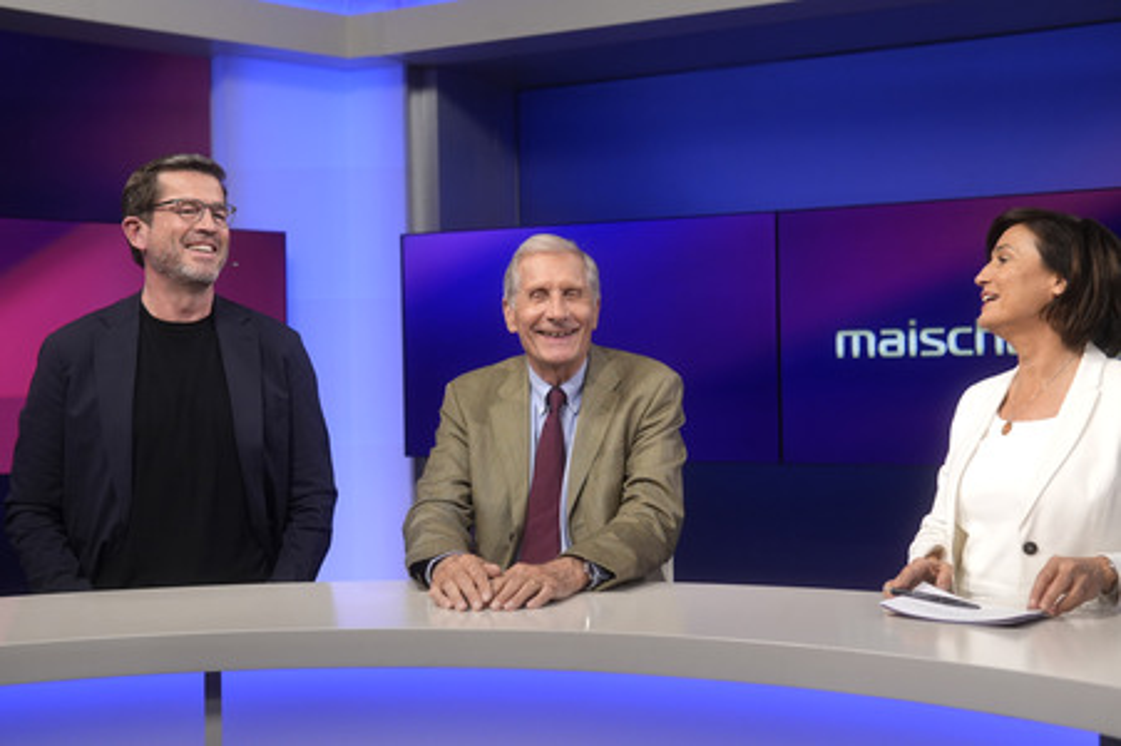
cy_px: 373
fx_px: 1400
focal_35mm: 45
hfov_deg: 43.6
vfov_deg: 29.8
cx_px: 560
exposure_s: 1/320
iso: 640
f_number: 2.2
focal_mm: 30
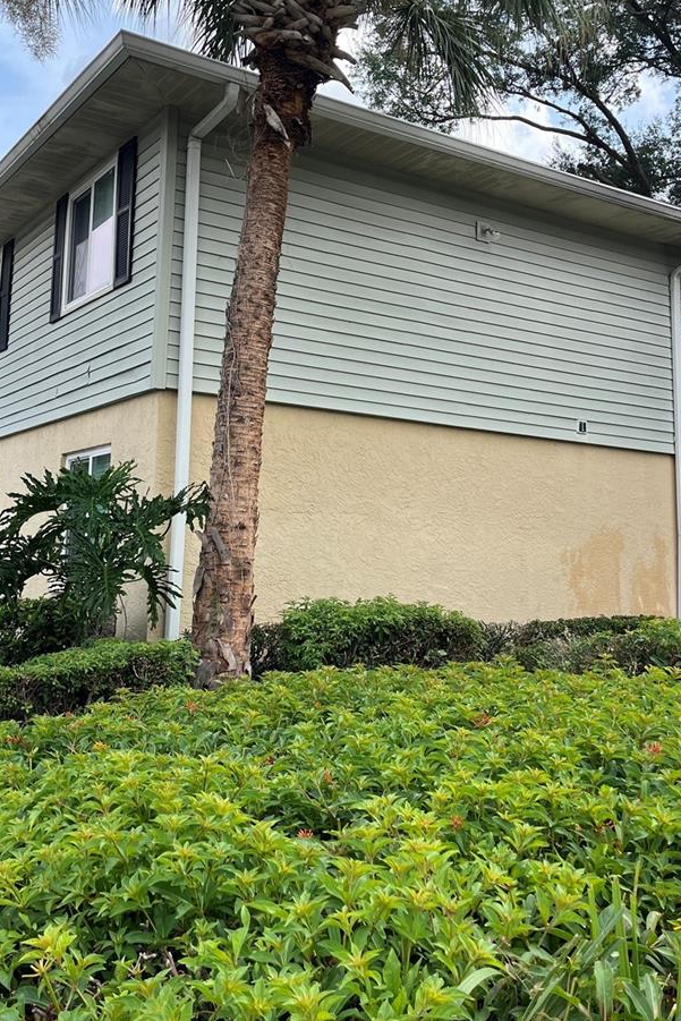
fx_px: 1021
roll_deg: -2.0
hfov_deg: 36.8
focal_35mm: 36
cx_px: 286
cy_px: 399
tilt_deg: +7.8
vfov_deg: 52.7
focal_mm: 5.1
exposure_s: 1/1225
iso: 50
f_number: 1.6
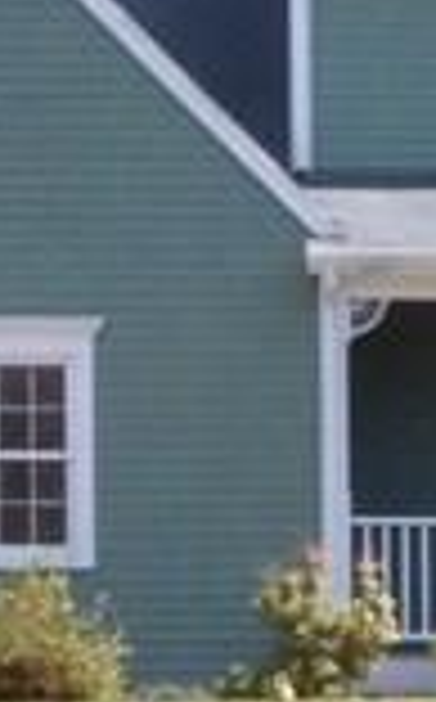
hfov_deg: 4.0
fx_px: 6125
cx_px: 1052
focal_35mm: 321
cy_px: 850
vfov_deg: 6.5
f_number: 5.6
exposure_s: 1/1600
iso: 800
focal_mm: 8.24
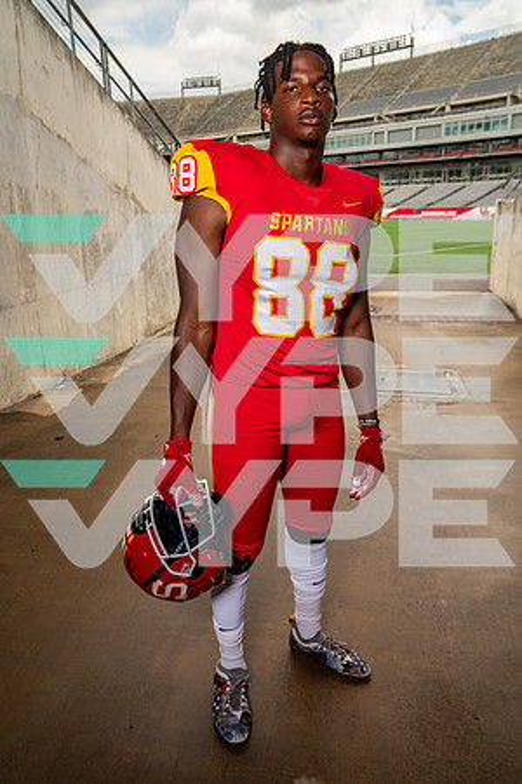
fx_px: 587
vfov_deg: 67.4
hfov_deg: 47.9
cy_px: 392
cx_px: 261
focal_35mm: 27
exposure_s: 1/250
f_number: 5.6
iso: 100
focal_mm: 27
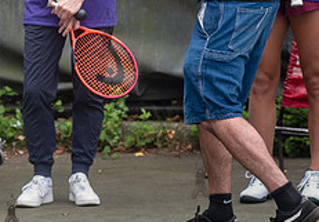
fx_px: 3109
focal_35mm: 346
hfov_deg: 5.8
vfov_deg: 4.1
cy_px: -37
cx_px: -101
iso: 1250
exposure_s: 1/640
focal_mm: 120
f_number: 5
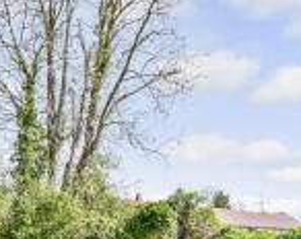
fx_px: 409
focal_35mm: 46
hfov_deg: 39.7
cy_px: 244
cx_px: 91
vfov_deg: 30.1
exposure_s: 1/250
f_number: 8
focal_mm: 10
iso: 320
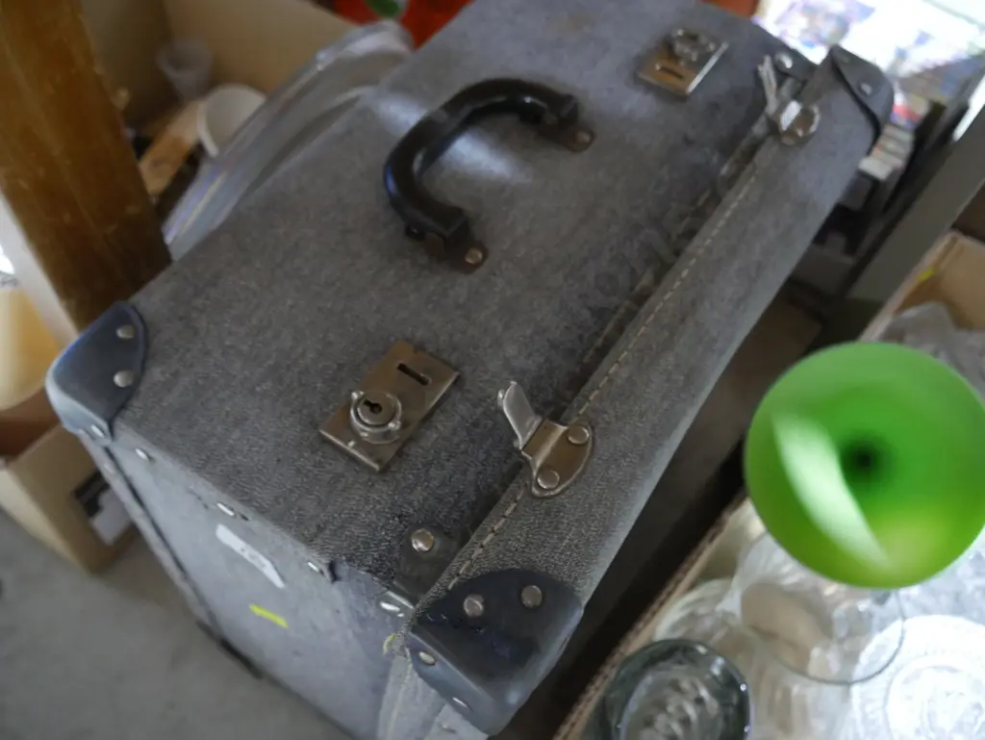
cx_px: 492
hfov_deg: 59.9
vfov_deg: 46.8
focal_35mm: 30
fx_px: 854
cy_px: 370
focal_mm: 15
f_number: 3.6
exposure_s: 1/60
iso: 3200
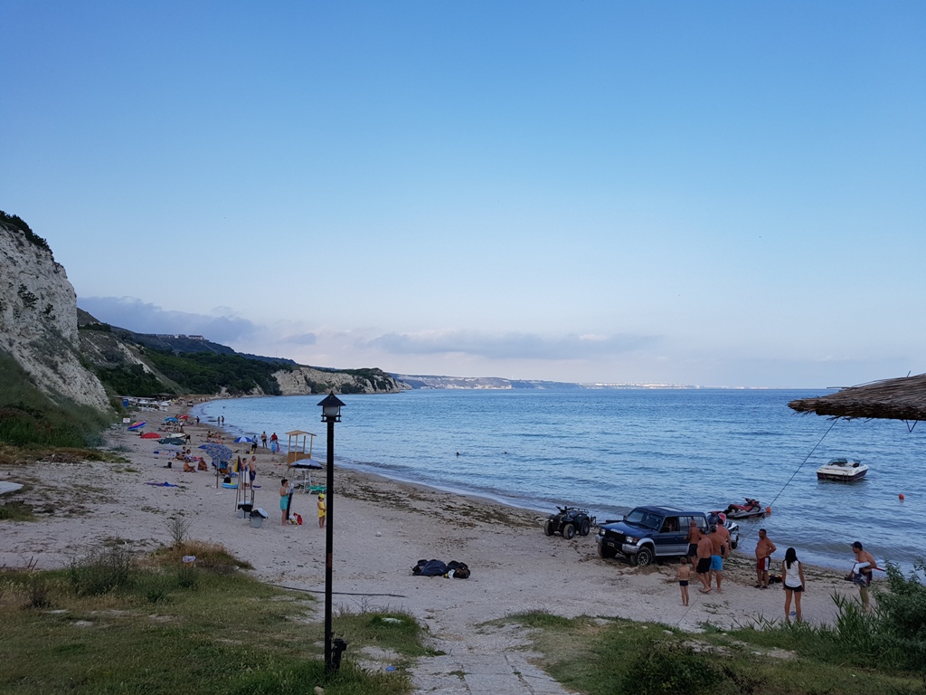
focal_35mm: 26
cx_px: 463
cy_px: 348
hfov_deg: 67.3
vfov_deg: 53.1
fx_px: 696
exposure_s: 1/1356
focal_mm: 4.2
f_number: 1.7
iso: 50
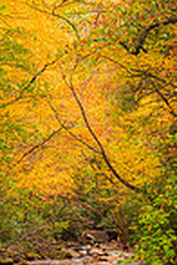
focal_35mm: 168
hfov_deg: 8.1
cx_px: 13
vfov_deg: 12.1
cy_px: 274
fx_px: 1239
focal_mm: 55
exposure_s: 2
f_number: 13
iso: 64
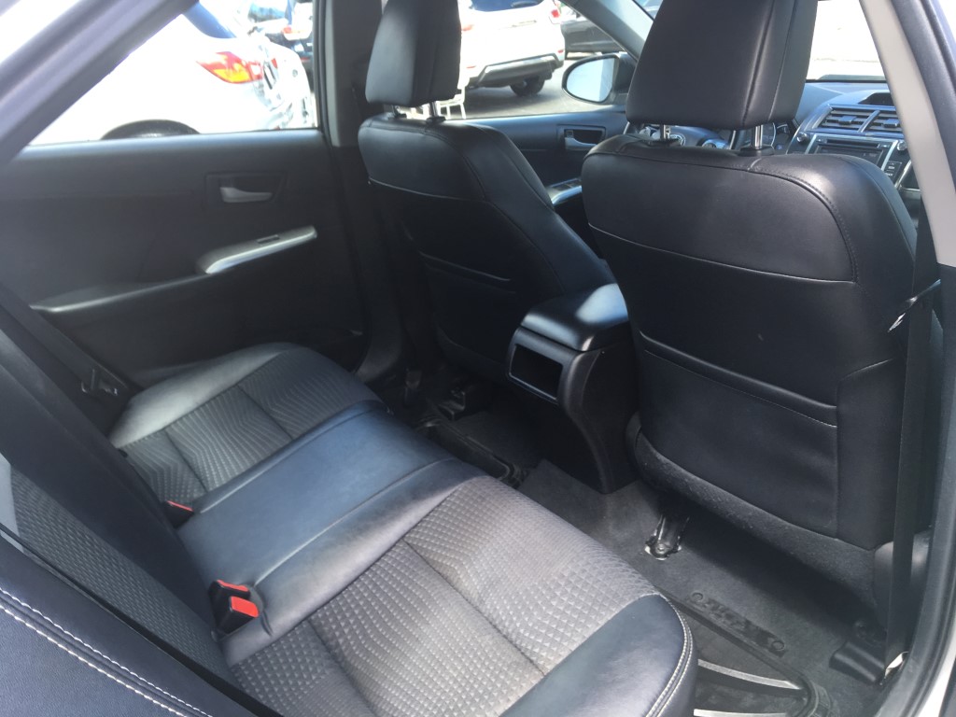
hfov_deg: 61.7
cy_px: 358
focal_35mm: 29
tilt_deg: -20.6
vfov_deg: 48.2
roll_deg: +4.8
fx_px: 801
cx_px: 478
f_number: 2.2
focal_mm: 4.15
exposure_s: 1/60
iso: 32
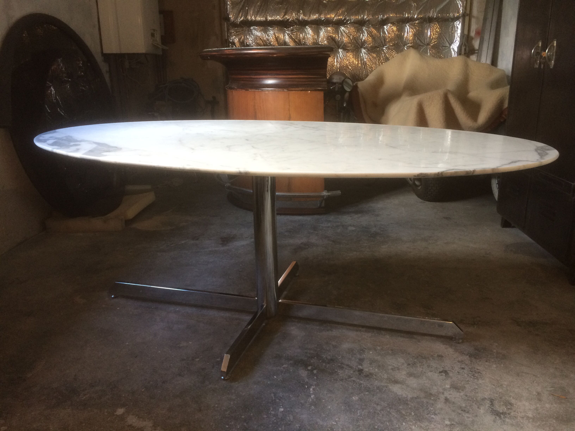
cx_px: 288
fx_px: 482
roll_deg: +0.4
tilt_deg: -16.7
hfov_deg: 61.7
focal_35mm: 29
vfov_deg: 48.2
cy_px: 216
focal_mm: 4.15
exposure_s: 1/33
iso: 160
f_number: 2.2
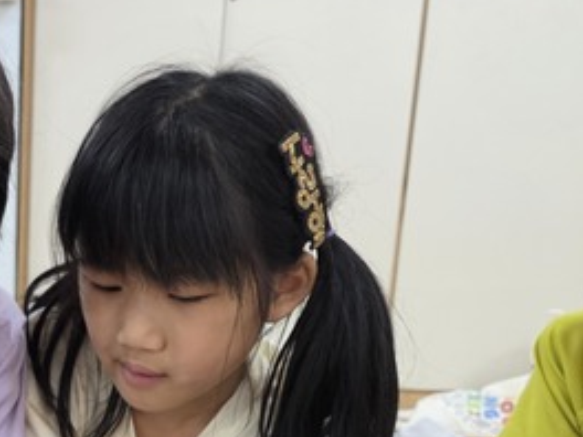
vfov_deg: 23.1
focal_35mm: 58
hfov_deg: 30.1
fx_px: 977
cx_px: -45
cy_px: 525
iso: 400
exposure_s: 1/120
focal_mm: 6.3
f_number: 1.7
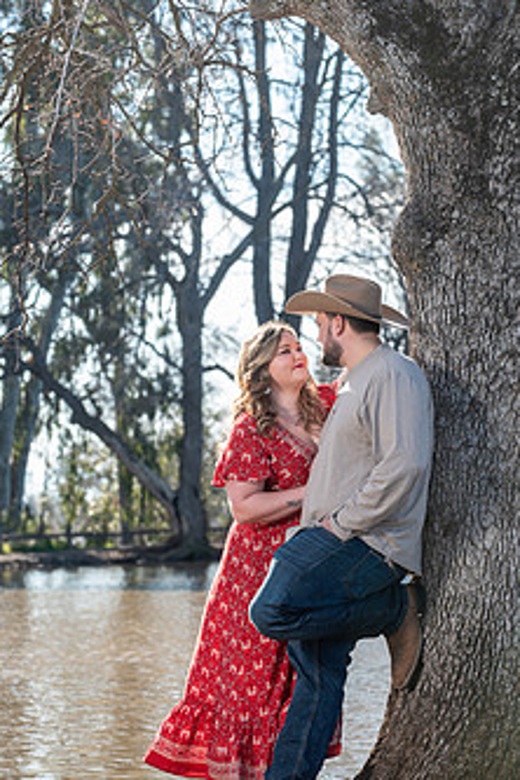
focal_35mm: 169
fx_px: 3661
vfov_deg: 12.2
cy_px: 401
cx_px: 307
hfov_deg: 8.1
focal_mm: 125
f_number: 5.6
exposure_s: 1/250
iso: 160
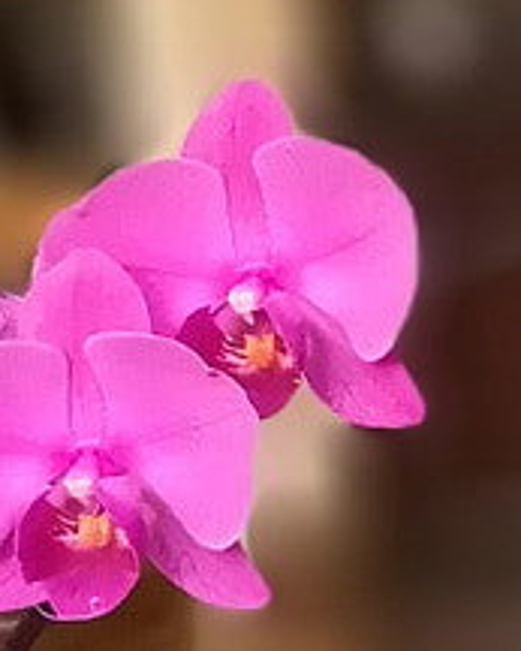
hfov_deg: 7.6
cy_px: 332
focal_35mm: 195
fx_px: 3756
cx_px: 1078
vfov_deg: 9.9
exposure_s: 1/20
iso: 500
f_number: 3.2
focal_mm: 3.95
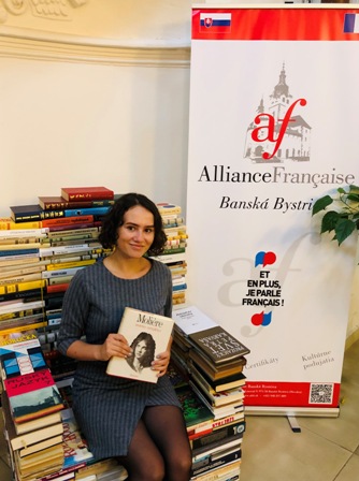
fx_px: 389
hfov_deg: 49.6
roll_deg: -0.9
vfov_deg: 63.6
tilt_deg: -14.3
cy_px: 240
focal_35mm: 28
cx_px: 180
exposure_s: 1/9
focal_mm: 3.99
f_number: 1.8
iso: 100
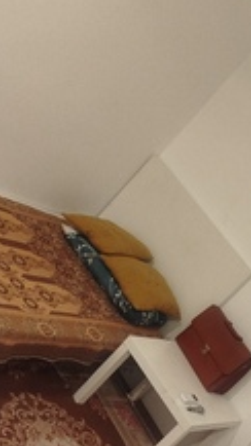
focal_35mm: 55
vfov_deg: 37.6
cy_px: 278
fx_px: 651
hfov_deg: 21.5
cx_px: 207
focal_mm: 5.31
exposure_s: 1/40
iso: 200
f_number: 1.7
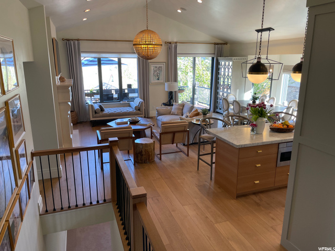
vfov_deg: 53.1
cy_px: 126
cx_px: 168
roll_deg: +1.2
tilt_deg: -13.8
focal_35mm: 26
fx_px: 252
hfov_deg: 67.3
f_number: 1.6
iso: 100
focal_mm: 4.2
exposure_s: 1/120
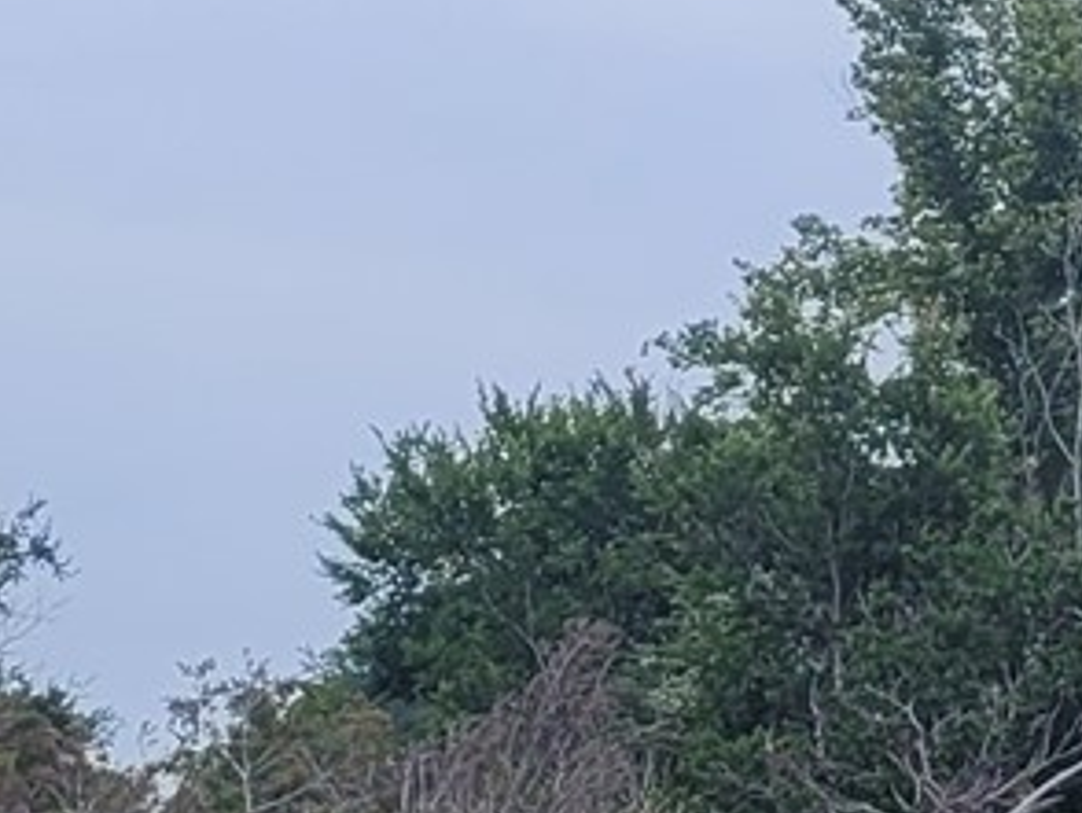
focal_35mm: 181
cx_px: 2411
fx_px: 5662
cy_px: 942
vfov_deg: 8.1
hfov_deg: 9.9
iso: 40
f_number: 1.8
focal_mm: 5.4
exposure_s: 1/490
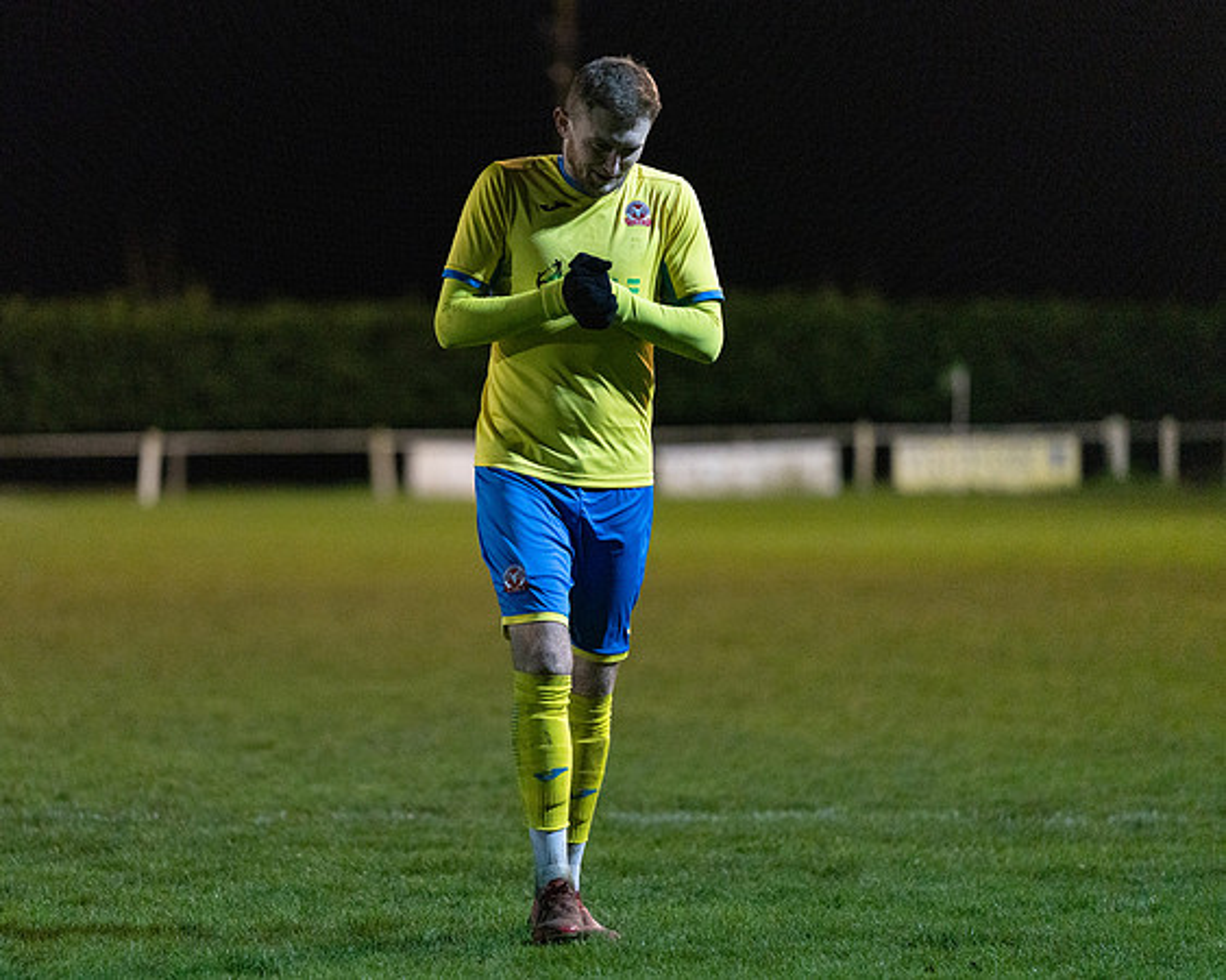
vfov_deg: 6.8
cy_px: 503
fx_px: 8262
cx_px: 467
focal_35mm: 228
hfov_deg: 8.5
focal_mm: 195
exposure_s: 1/500
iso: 5000
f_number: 2.8
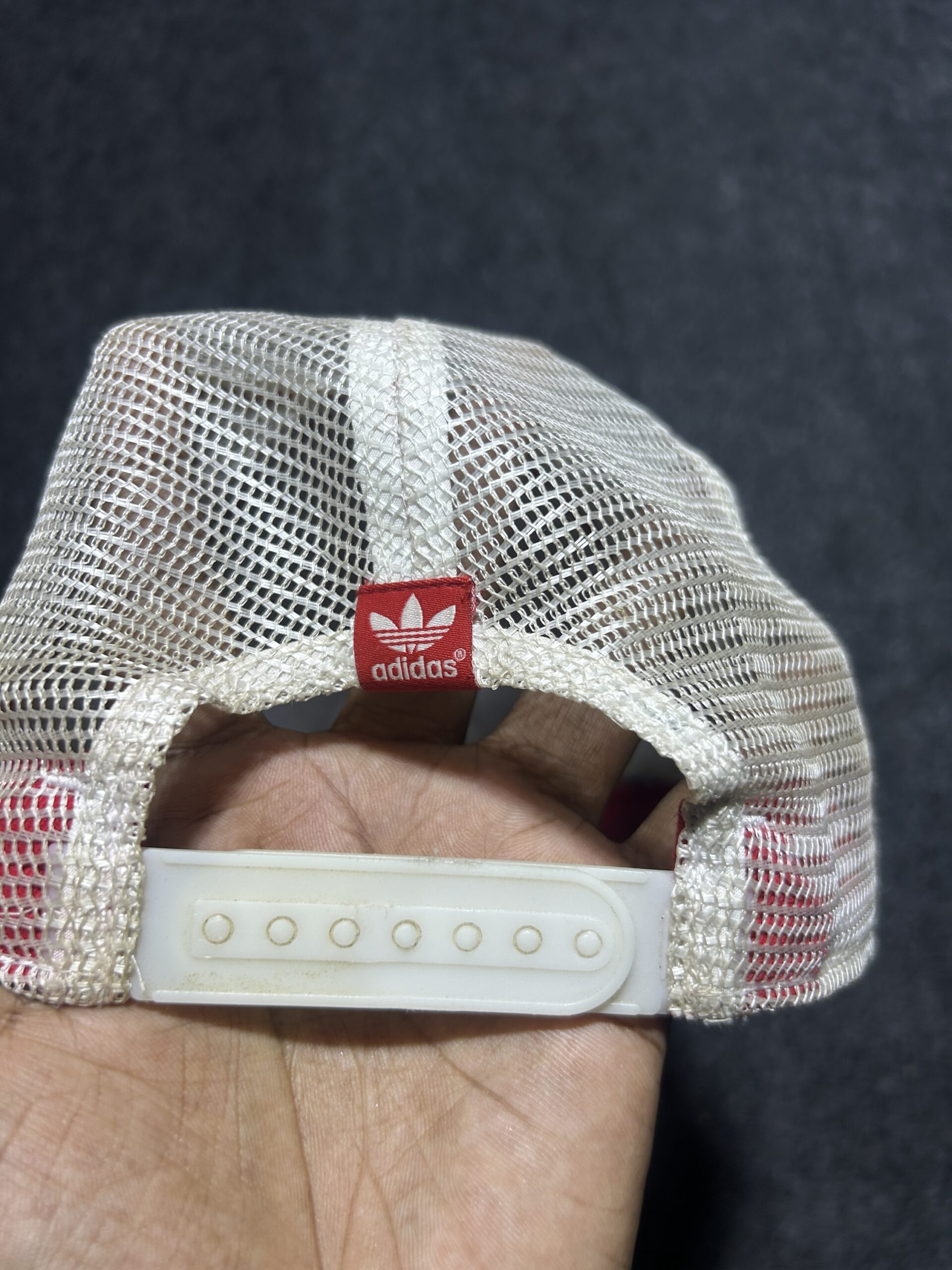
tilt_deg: -49.1
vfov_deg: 67.3
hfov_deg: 53.1
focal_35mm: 26
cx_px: 476
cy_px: 635
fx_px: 953
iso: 32
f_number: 1.5
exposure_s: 1/102
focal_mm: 5.7
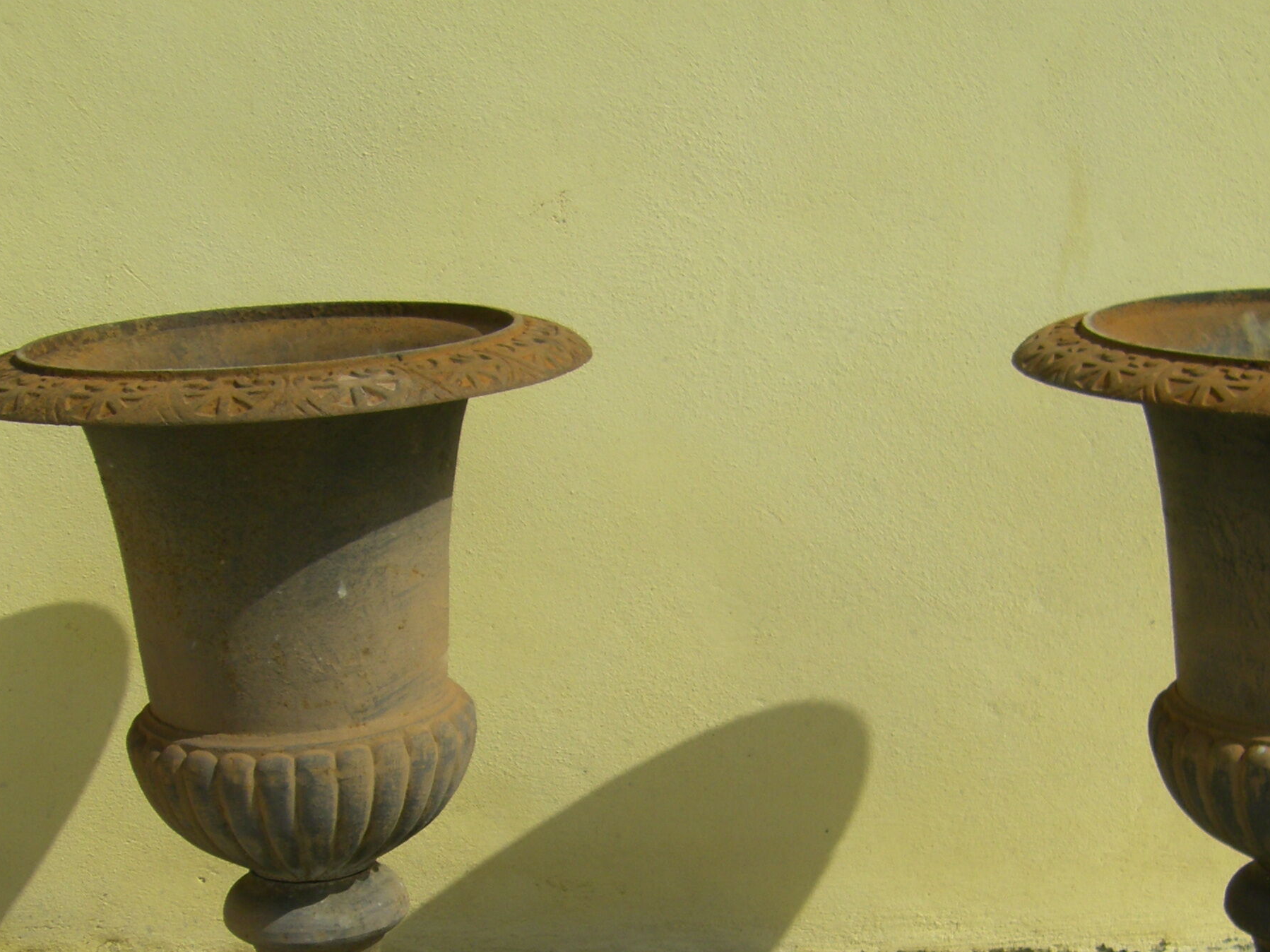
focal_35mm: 69
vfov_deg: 21.0
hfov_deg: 28.1
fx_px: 2531
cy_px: 775
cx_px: 759
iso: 64
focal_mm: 6.3
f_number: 7
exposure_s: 1/320
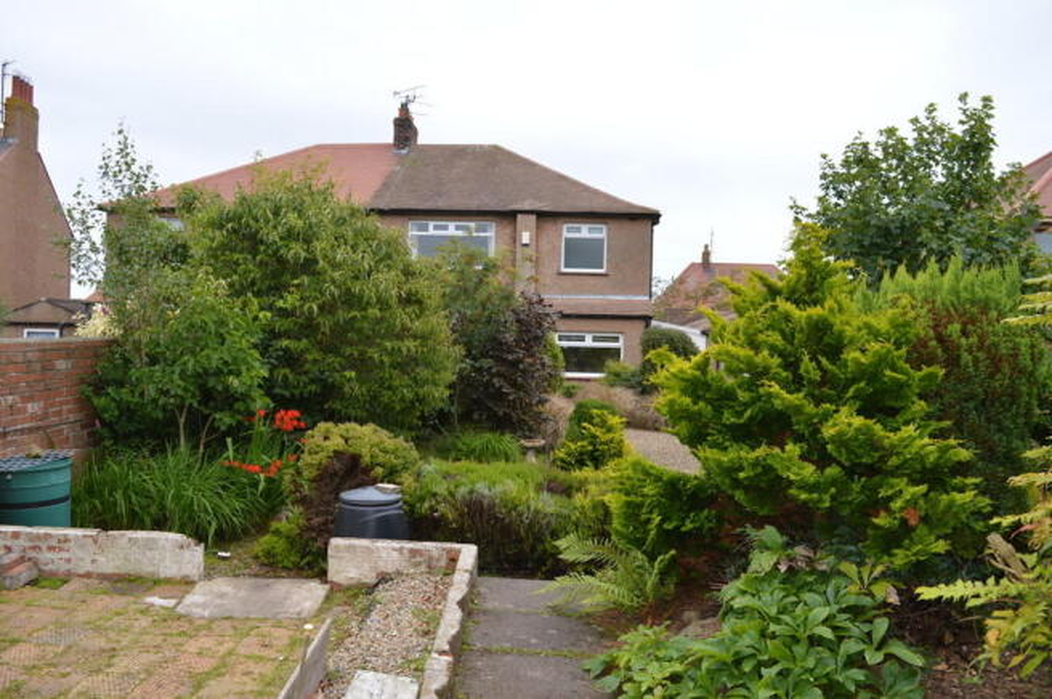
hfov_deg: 67.4
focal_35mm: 27
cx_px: 526
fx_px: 788
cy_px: 350
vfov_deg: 47.8
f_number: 6.3
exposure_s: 1/200
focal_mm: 18
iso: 100
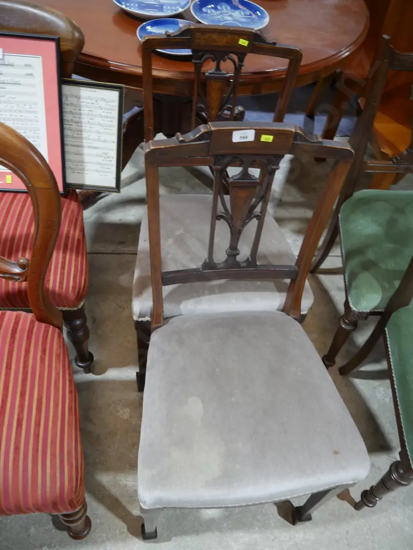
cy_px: 275
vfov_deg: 63.4
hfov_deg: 49.8
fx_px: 445
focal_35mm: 28
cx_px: 206
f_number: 3.5
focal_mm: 14
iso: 500
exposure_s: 1/60
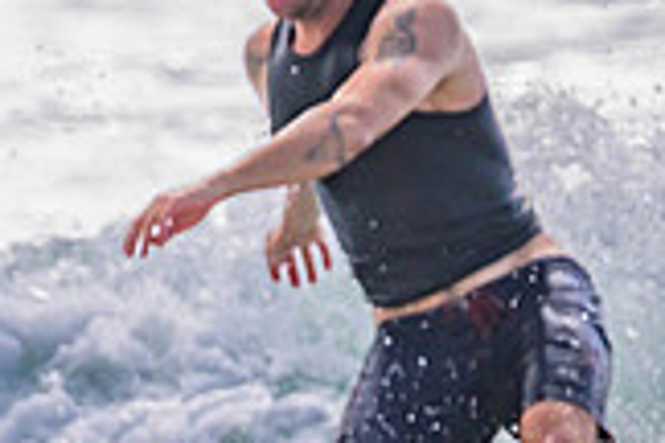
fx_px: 36443
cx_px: 57
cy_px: 543
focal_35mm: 1973
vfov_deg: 0.7
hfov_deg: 1.0
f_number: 11
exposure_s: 1/2000
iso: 720
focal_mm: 550
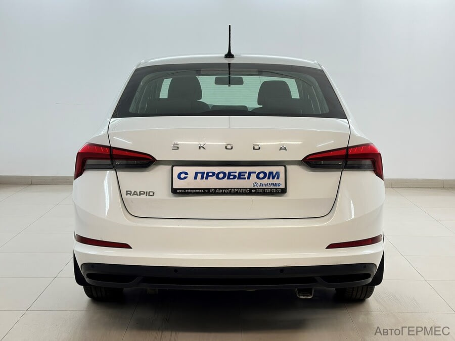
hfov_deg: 39.7
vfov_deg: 30.3
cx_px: 228
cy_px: 170
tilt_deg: -8.1
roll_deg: -1.0
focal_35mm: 48
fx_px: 631
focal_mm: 6.86
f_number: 1.78
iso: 80
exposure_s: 1/100
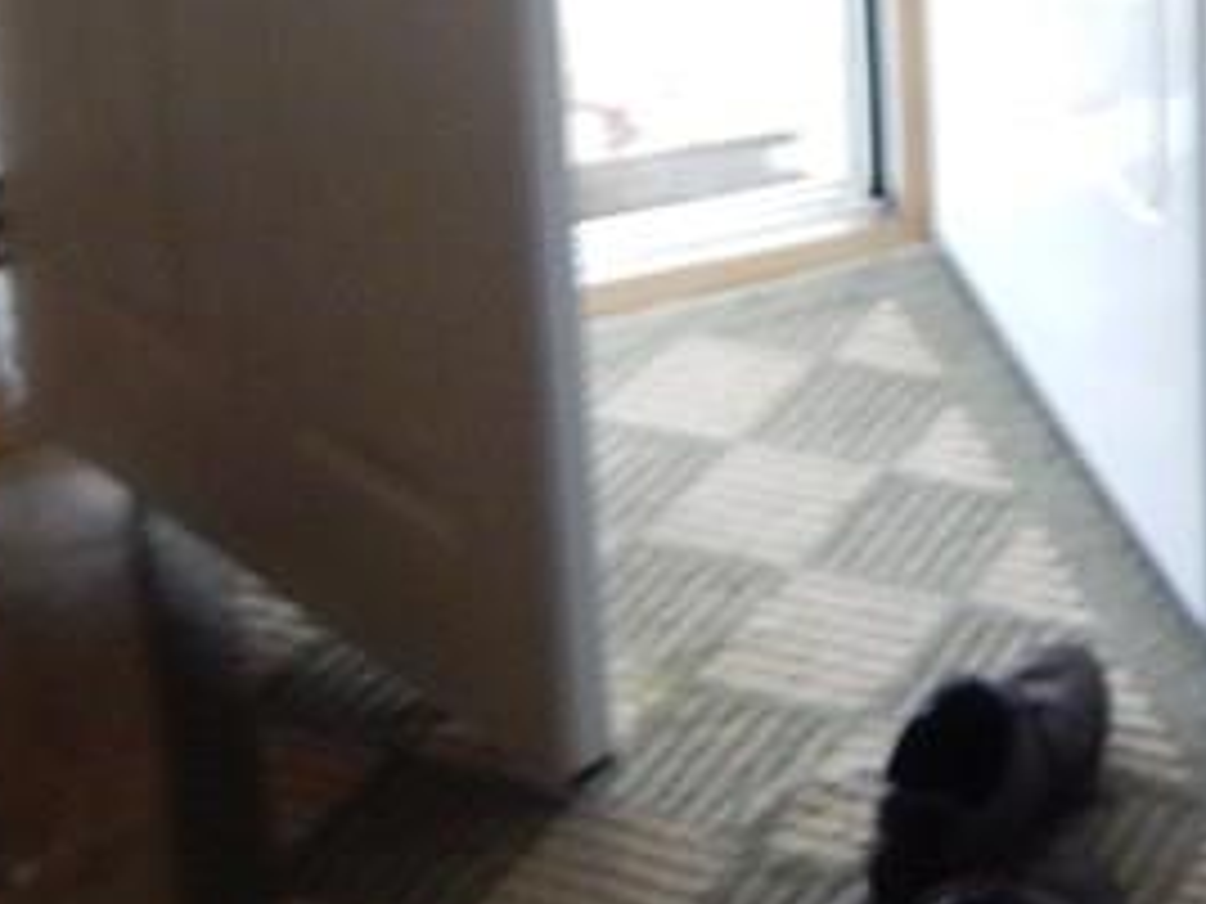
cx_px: 1372
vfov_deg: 15.8
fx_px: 2927
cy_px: -549
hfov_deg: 21.9
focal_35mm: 84
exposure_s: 1/25
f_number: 3
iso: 400
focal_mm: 4
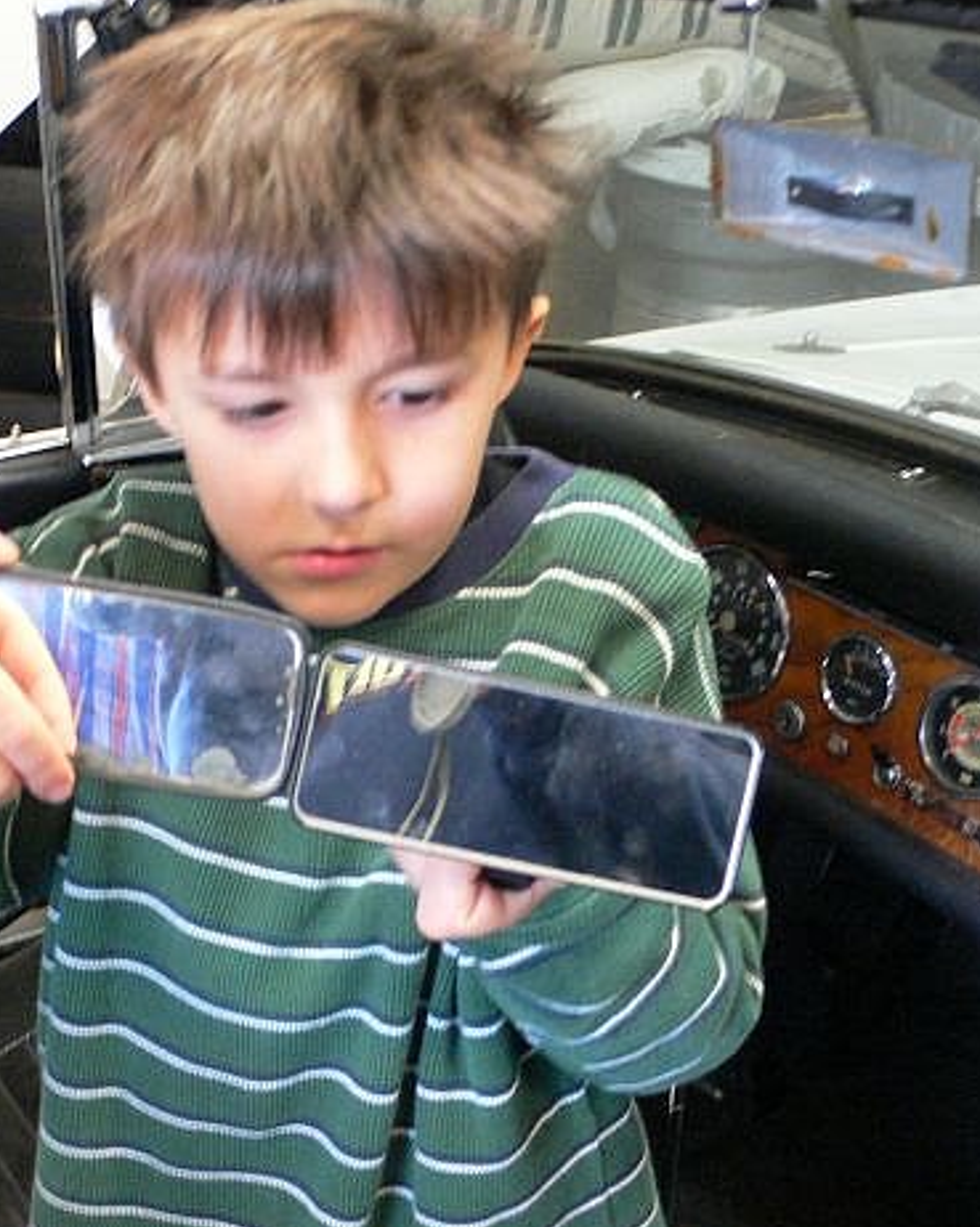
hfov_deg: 32.3
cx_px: 276
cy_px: 629
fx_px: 1669
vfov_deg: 40.4
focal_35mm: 46
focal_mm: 6.3
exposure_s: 1/8
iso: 200
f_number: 2.8
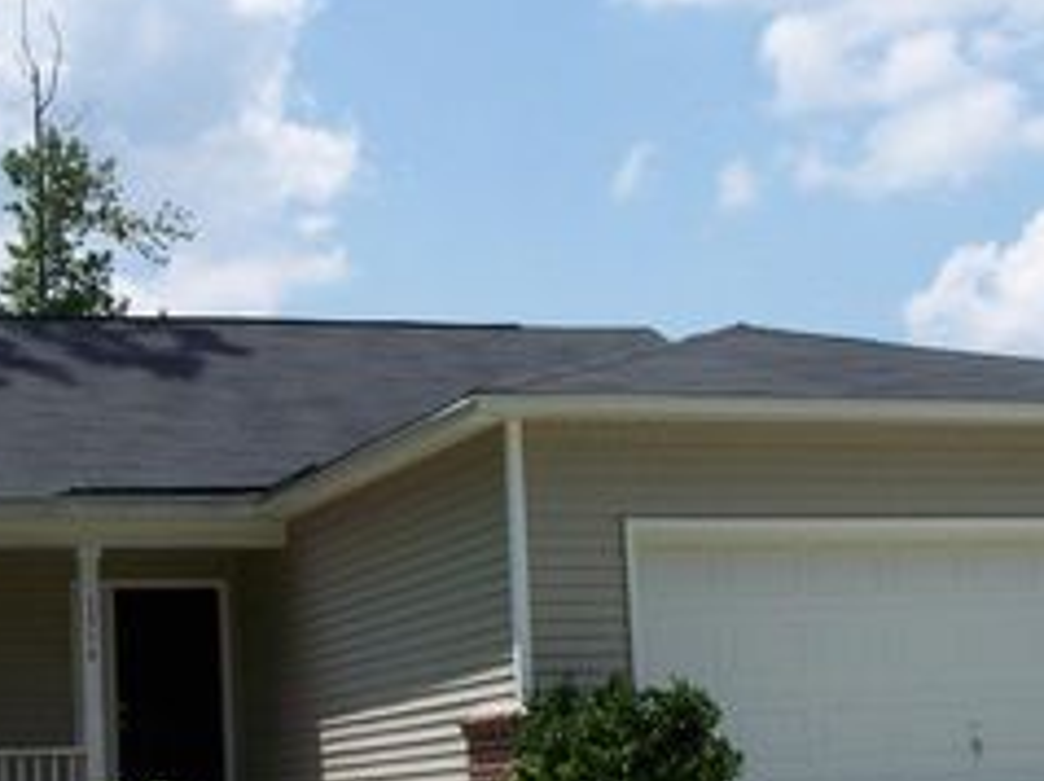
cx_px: 465
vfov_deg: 18.4
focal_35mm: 80
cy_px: 432
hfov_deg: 24.4
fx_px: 2410
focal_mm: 6.3
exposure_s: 1/800
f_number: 4
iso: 80
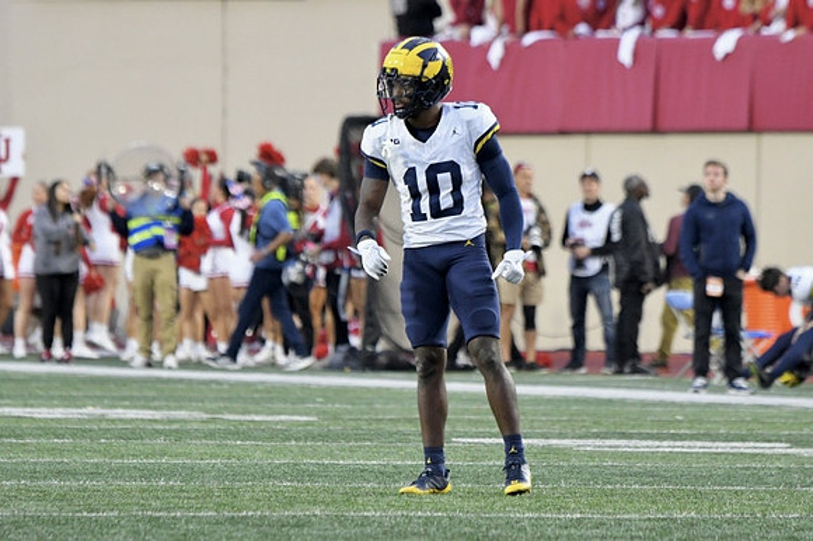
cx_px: 406
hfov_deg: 4.7
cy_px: 270
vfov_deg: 3.2
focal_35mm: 435
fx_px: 9818
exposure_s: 1/800
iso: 5000
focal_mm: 290
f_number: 5.6
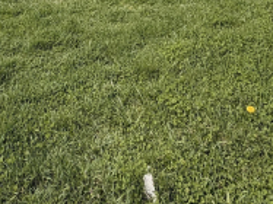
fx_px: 394
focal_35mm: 50
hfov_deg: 36.4
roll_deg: +2.6
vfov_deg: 21.9
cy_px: -133
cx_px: 42
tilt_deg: +0.5
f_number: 2.2
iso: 20
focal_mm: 2.22
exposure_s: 1/1033
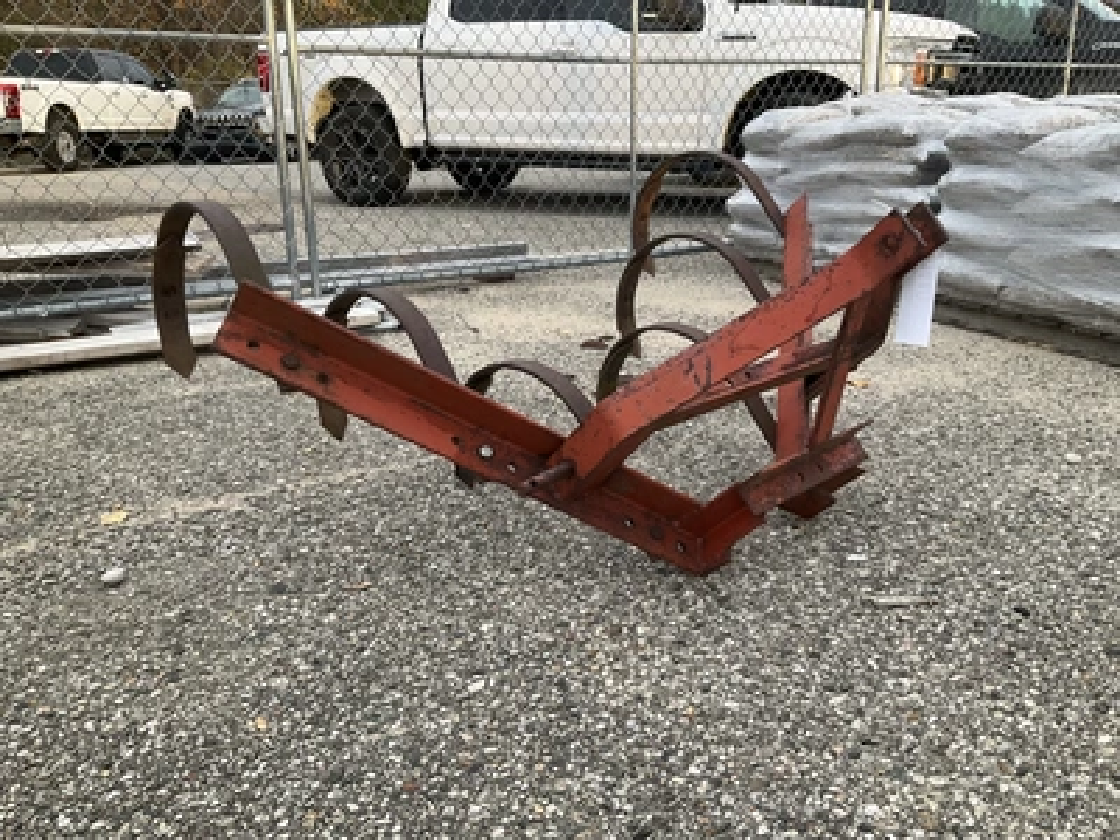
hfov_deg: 61.7
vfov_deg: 48.2
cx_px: 560
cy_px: 420
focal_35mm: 29
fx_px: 938
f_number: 1.8
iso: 64
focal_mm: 3
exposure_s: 1/122
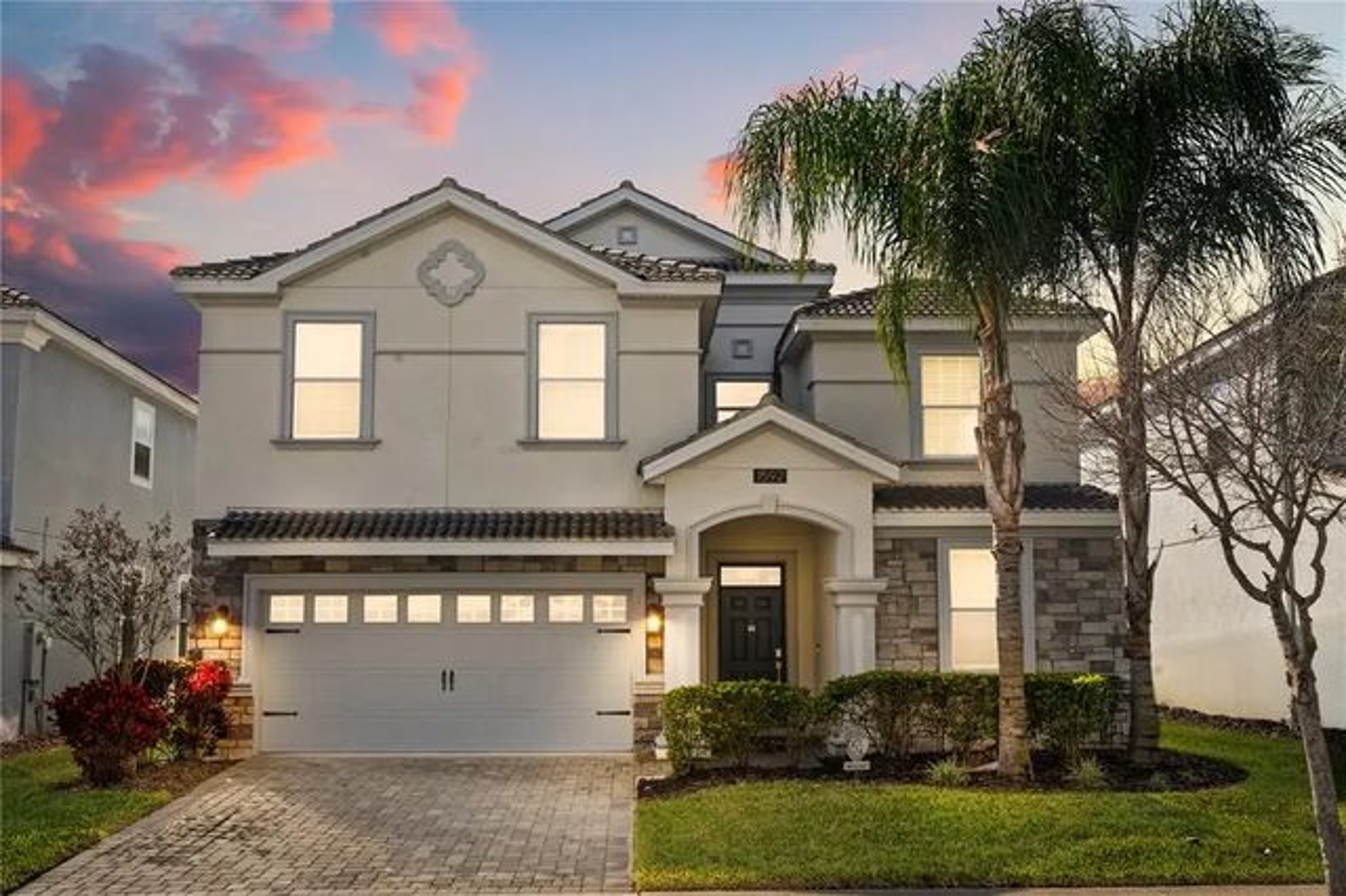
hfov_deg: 54.5
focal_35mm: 35
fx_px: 1308
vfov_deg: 37.8
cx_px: 673
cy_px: 448
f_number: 13
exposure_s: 1/500
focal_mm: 35
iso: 320
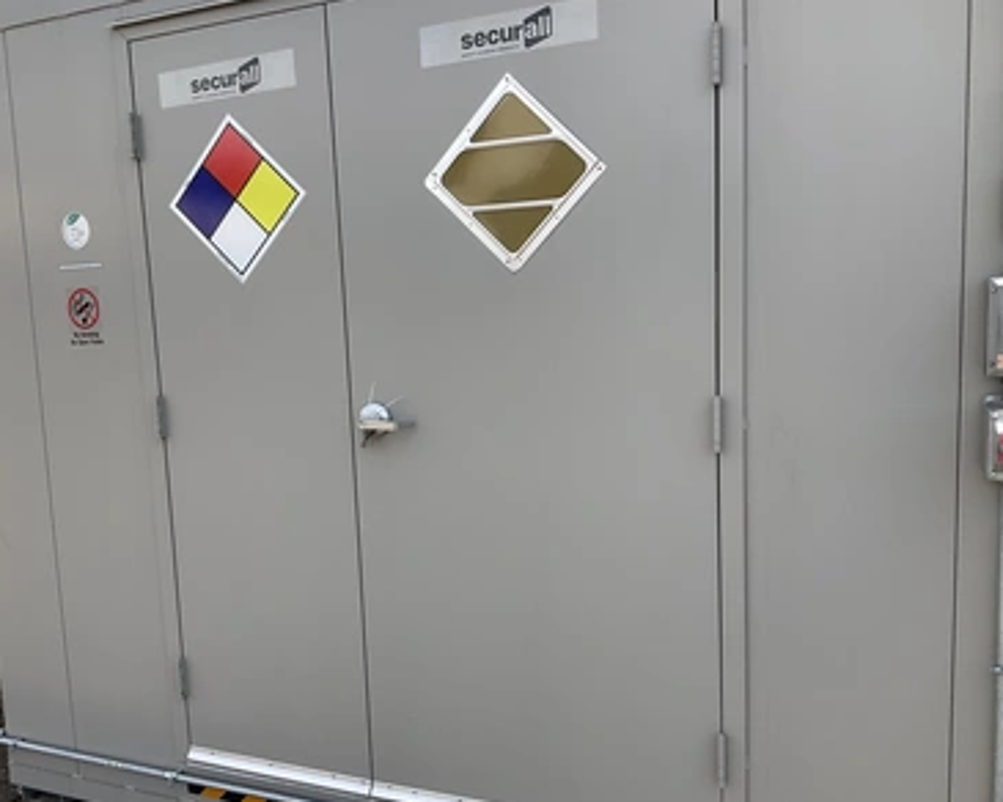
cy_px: 409
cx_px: 473
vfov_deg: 47.1
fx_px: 920
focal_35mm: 31
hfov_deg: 57.1
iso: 25
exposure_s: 1/1076
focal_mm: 3
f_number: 1.8
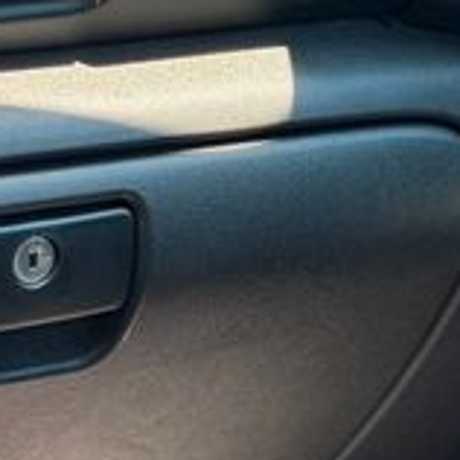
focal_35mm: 172
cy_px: 61
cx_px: 29
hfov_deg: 10.1
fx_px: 2586
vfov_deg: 10.1
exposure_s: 1/177
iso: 64
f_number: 1.78
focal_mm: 6.76
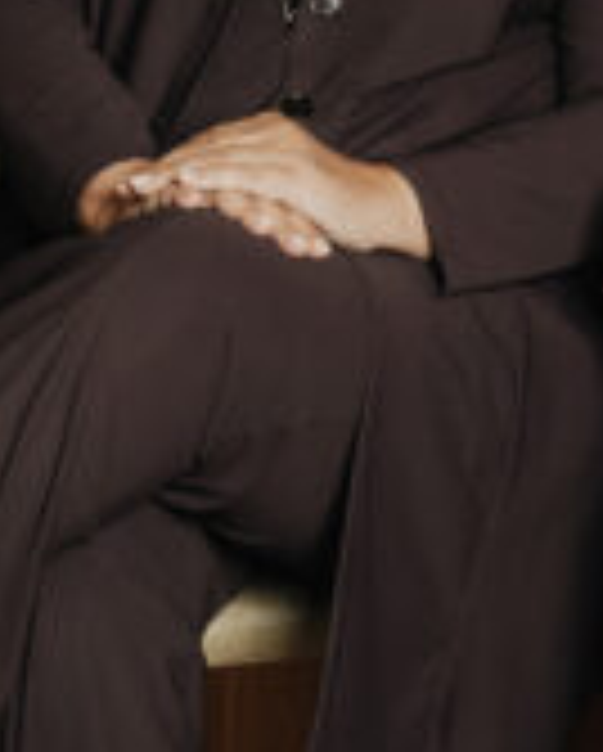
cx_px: 592
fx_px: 3964
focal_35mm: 178
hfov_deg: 8.7
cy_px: -63
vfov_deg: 10.7
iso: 1000
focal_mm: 31
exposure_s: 1/200
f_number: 6.3
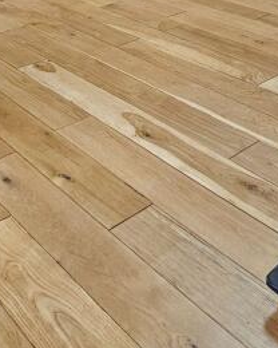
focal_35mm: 50
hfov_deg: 30.3
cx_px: 135
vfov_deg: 30.1
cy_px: -99
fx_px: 514
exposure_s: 1/50
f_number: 2.2
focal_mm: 2.2
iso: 160
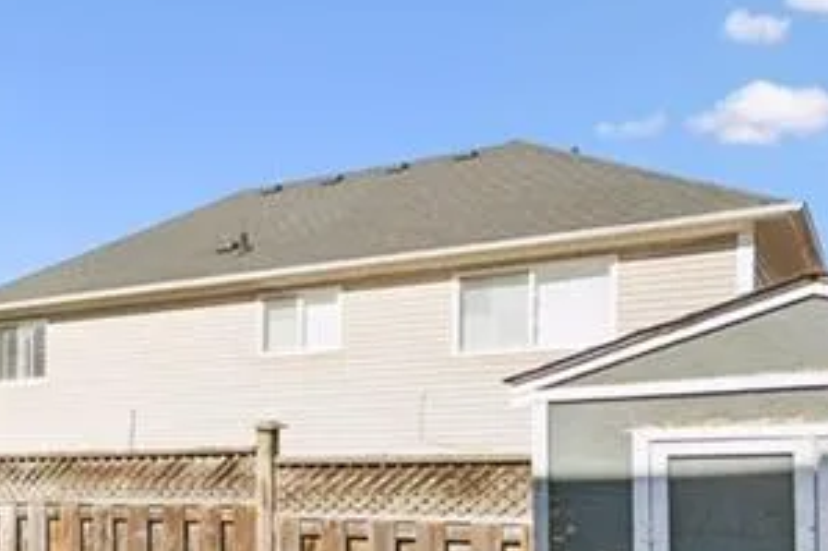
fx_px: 1103
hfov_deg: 29.6
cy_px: 490
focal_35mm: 48
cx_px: -338
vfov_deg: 27.1
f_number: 4
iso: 800
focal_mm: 14
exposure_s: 1/3200
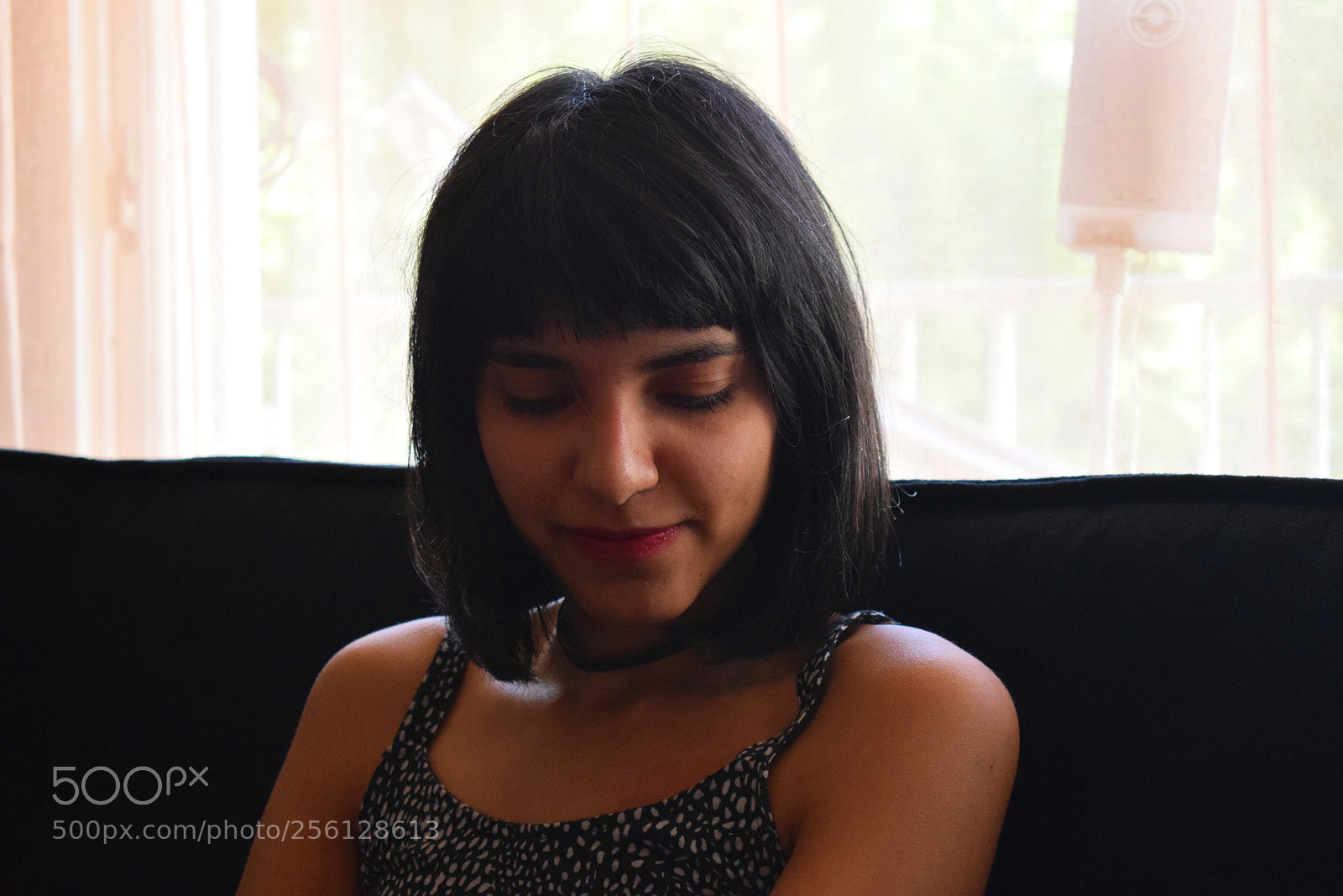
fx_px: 3079
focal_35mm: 82
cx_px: 672
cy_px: 448
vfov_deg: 16.6
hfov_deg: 24.6
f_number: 5.6
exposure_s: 1/80
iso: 1600
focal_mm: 55
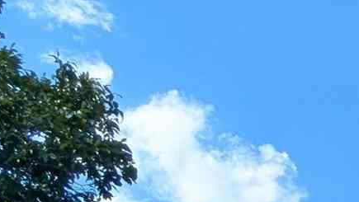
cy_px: 646
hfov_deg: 13.4
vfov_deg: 8.1
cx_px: 833
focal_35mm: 123
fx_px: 1171
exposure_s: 1/1056
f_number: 2.2
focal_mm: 2.35
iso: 51
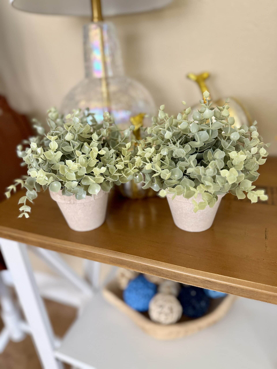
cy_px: 184
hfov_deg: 56.8
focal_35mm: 24
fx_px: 256
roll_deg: +4.3
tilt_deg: -24.0
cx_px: 138
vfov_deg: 71.6
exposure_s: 1/60
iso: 400
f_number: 1.78
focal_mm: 6.76
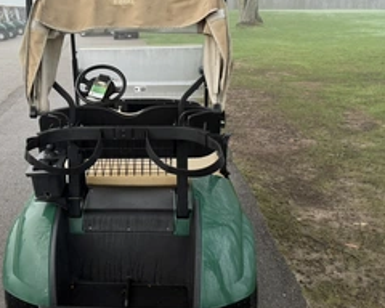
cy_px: 120
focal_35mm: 39
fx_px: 444
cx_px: 132
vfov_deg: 38.0
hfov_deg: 46.2
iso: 200
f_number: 1.78
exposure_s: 1/121
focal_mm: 6.76
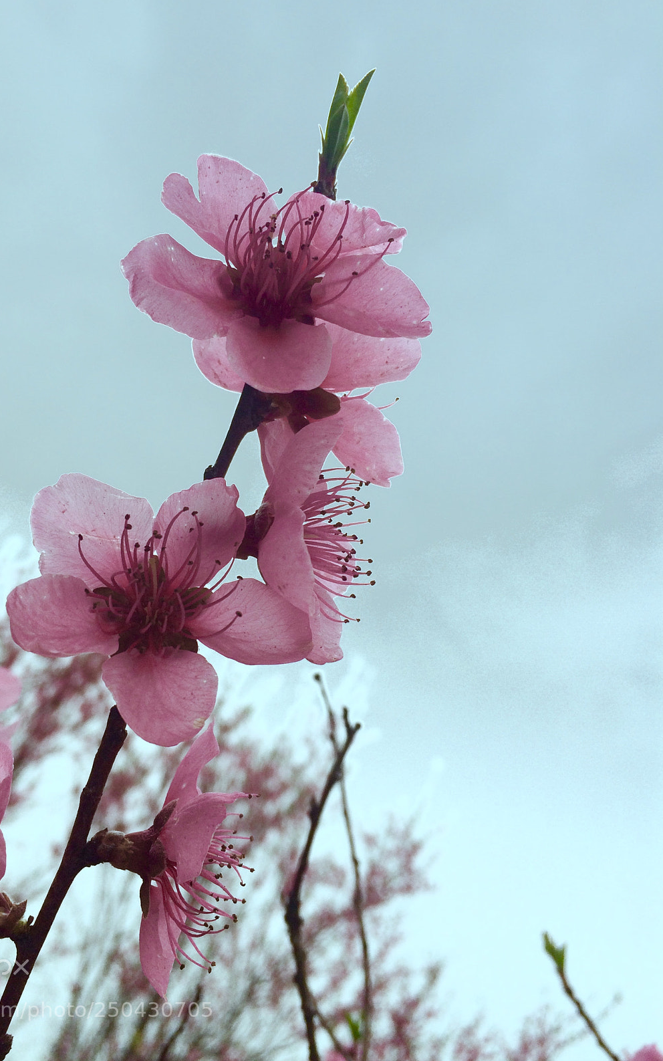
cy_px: 527
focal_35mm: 31
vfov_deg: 61.2
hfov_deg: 40.4
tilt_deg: +38.9
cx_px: 264
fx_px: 896
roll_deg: -27.8
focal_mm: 4.15
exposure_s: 1/177
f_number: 2.2
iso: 32
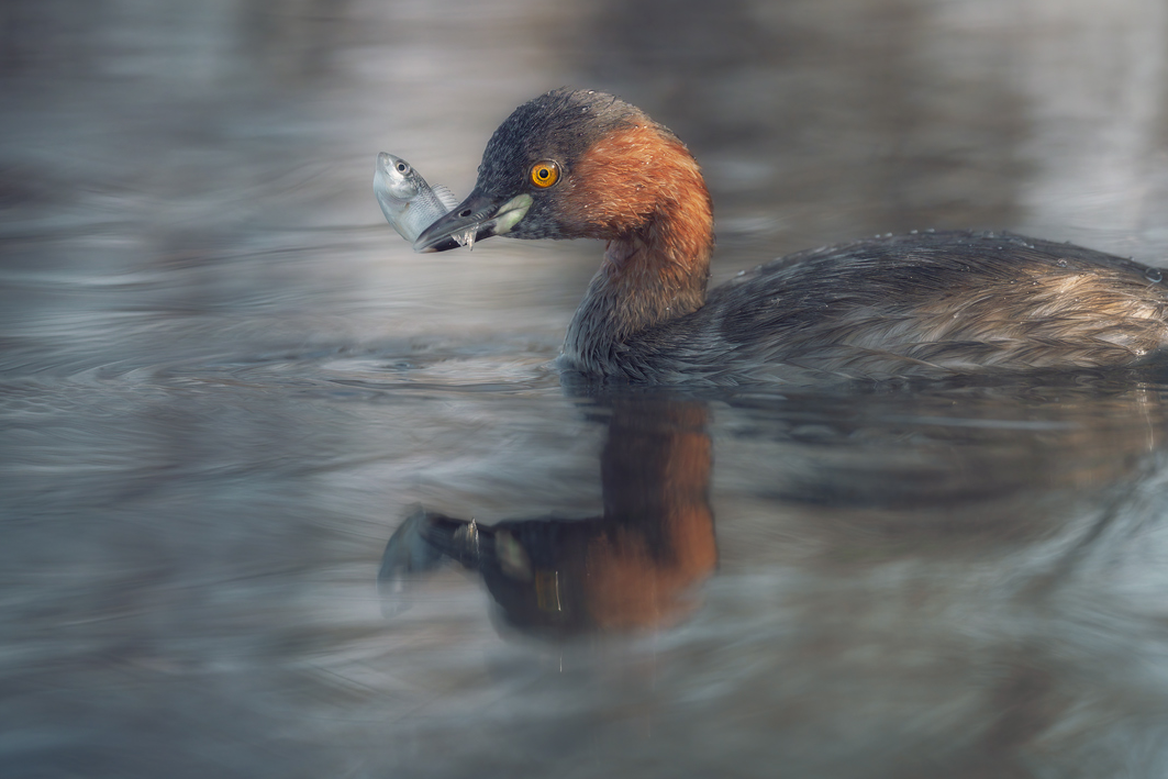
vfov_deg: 2.3
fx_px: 19079
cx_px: 624
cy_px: 323
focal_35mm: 588
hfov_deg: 3.5
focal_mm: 500
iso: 2800
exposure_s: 1/4000
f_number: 5.6
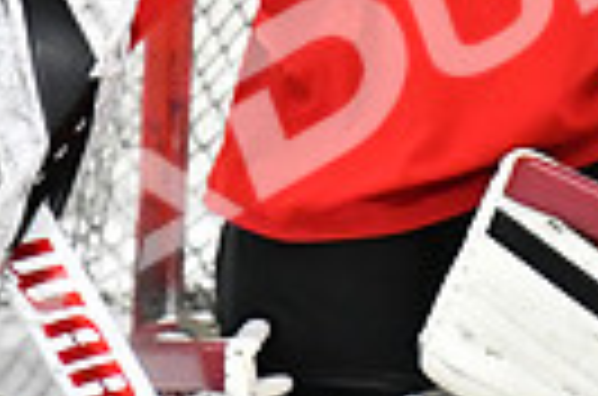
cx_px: 495
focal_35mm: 1313
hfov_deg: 1.6
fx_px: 21758
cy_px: -34
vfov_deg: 1.0
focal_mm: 200
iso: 5000
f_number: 2.8
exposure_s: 1/1250
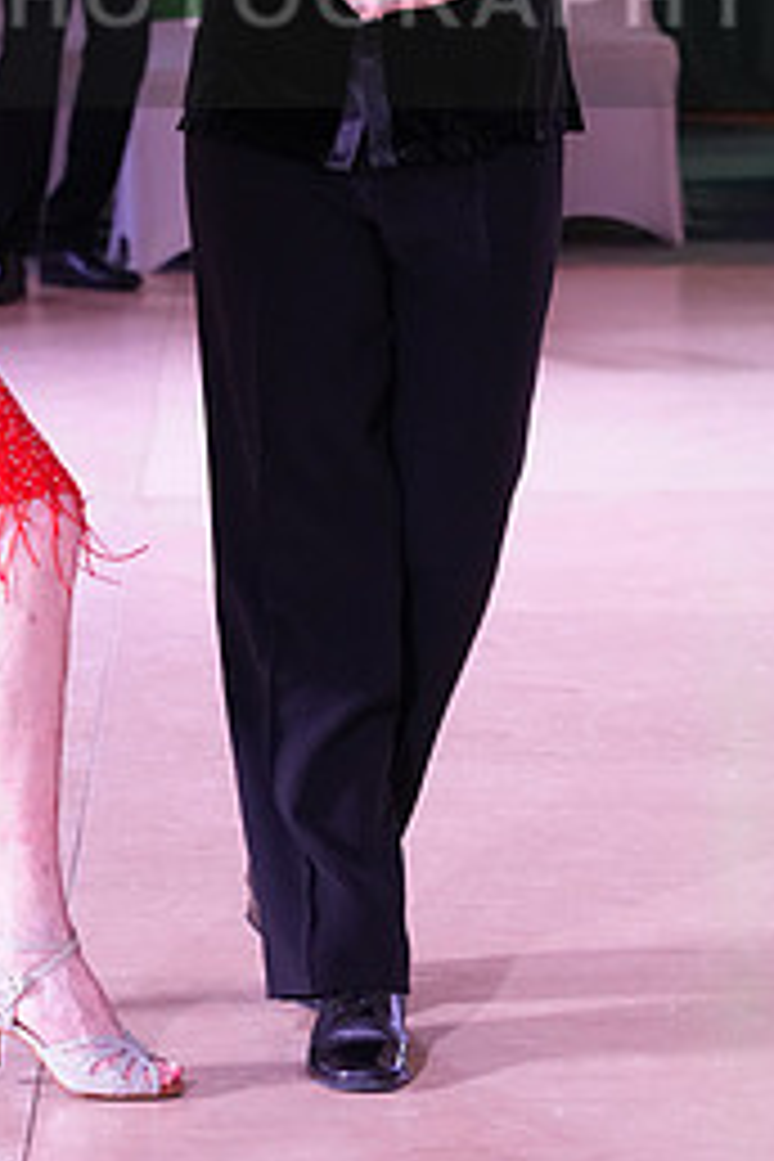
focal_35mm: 198
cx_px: 209
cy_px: -40
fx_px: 6385
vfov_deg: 10.3
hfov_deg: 6.9
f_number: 5.6
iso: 3200
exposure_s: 1/250
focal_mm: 88
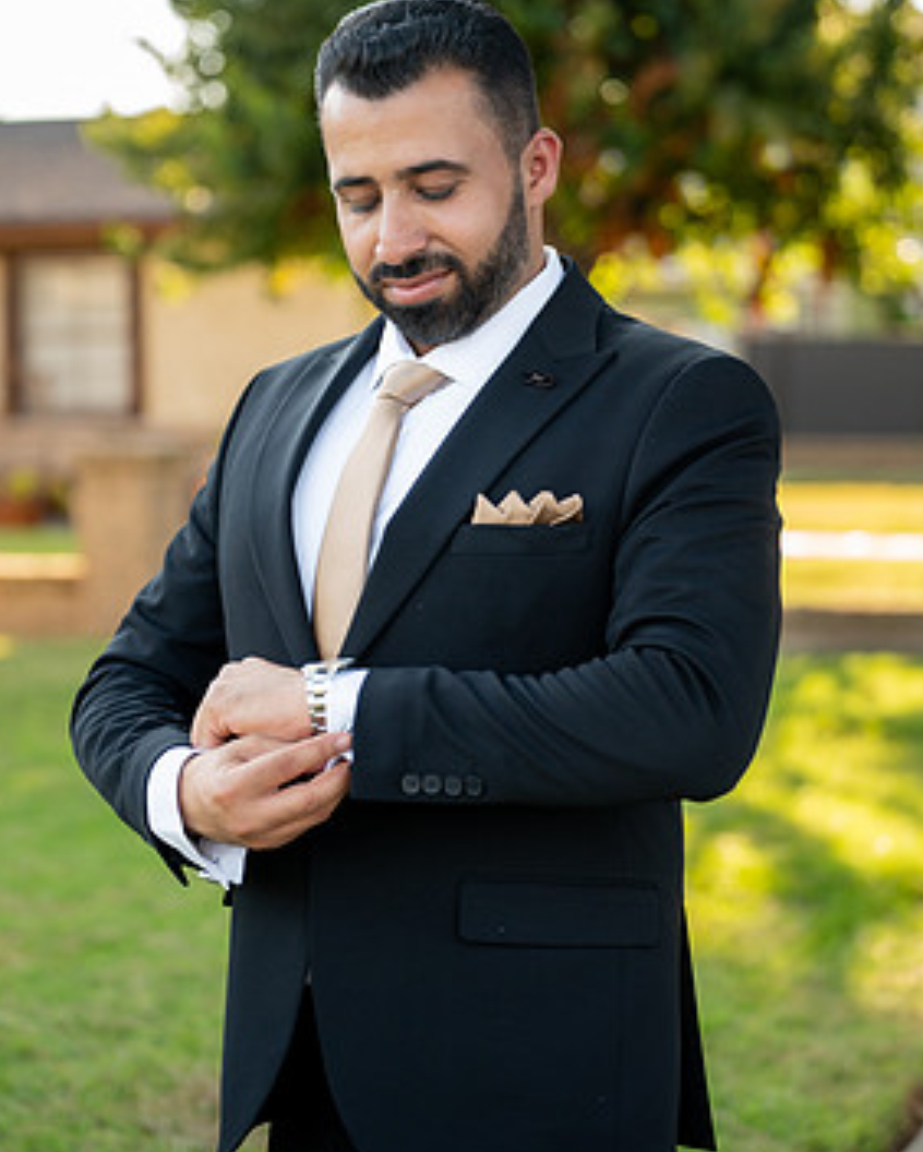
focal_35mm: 84
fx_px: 2866
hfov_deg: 18.3
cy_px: 599
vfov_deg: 22.7
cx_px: 471
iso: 320
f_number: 2.8
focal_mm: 70
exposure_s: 1/500
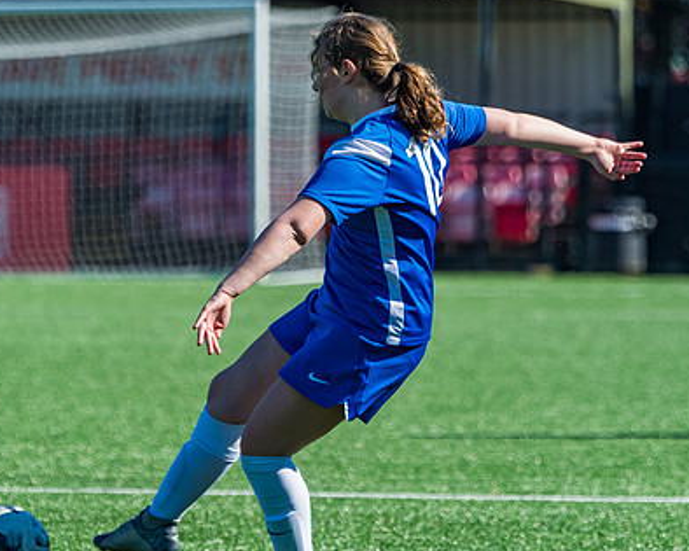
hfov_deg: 4.4
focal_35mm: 440
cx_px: 168
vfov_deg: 3.5
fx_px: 8970
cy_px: 316
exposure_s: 1/2000
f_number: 5
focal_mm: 210
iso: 400
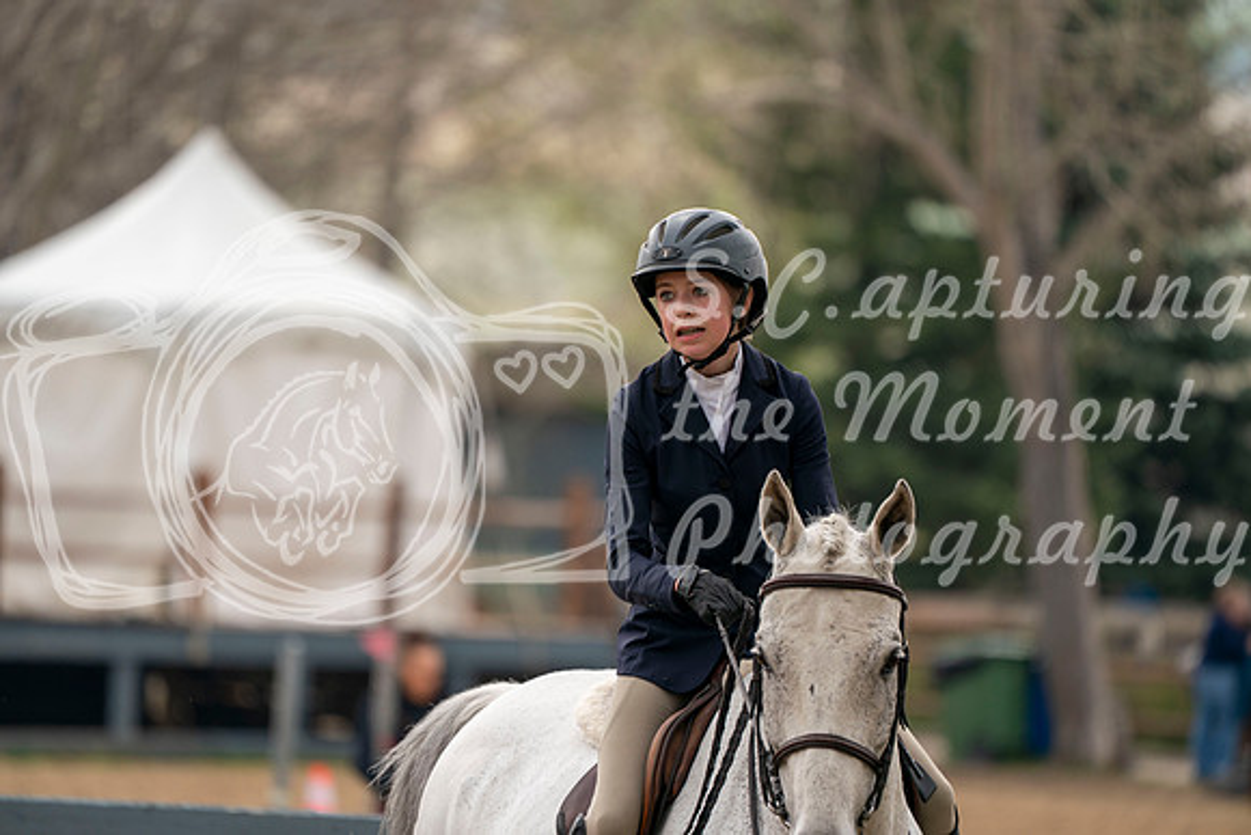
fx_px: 13903
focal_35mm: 400
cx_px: 626
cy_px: 418
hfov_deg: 5.2
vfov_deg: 3.4
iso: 200
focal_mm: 400
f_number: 5.6
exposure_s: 1/500
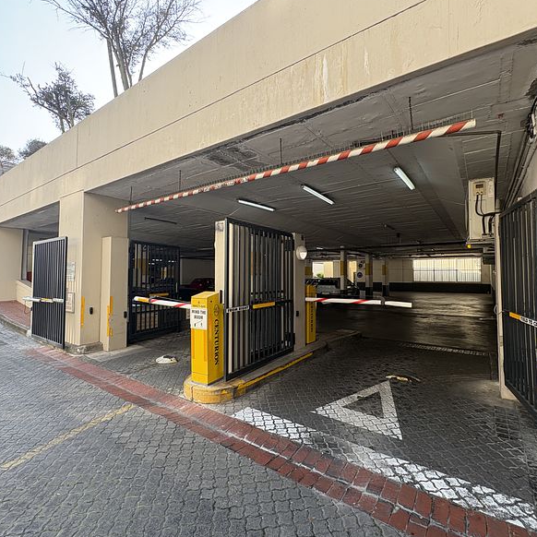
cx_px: 284
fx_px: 298
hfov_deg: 83.9
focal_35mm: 17
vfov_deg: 84.0
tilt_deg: +2.1
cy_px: 263
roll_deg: +1.4
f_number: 2.2
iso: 64
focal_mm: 2.22
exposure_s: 1/179
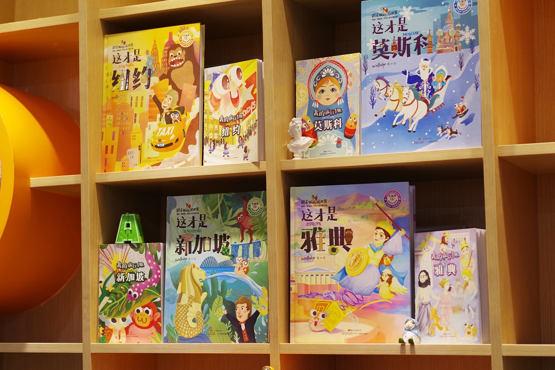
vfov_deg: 17.7
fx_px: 1187
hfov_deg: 26.3
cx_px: 278
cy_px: 185
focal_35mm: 77
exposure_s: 1/40
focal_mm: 77
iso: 400
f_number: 4.5
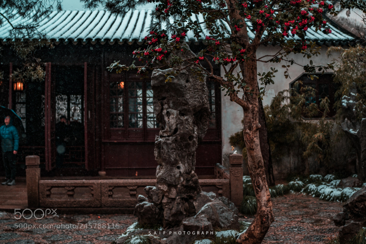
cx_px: 183
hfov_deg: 54.4
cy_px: 122
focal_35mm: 35
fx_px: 356
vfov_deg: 37.9
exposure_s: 1/1000
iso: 125
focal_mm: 35
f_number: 2
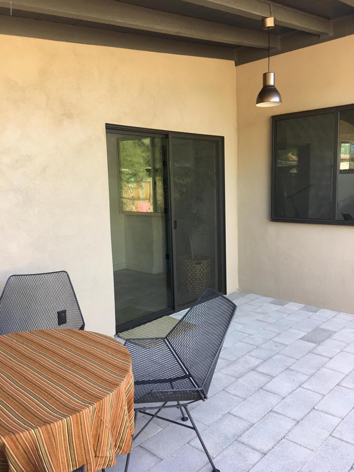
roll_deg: +1.1
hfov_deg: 48.2
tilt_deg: -6.6
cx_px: 177
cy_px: 236
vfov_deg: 61.7
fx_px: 395
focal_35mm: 29
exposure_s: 1/40
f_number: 2.2
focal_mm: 4.15
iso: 25
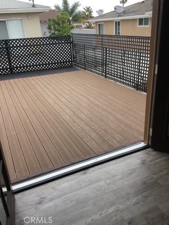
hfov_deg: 45.4
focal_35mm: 31
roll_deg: +2.9
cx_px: 84
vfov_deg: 58.4
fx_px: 202
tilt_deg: -25.3
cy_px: 112
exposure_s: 1/431
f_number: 2.4
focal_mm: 3.3
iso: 25
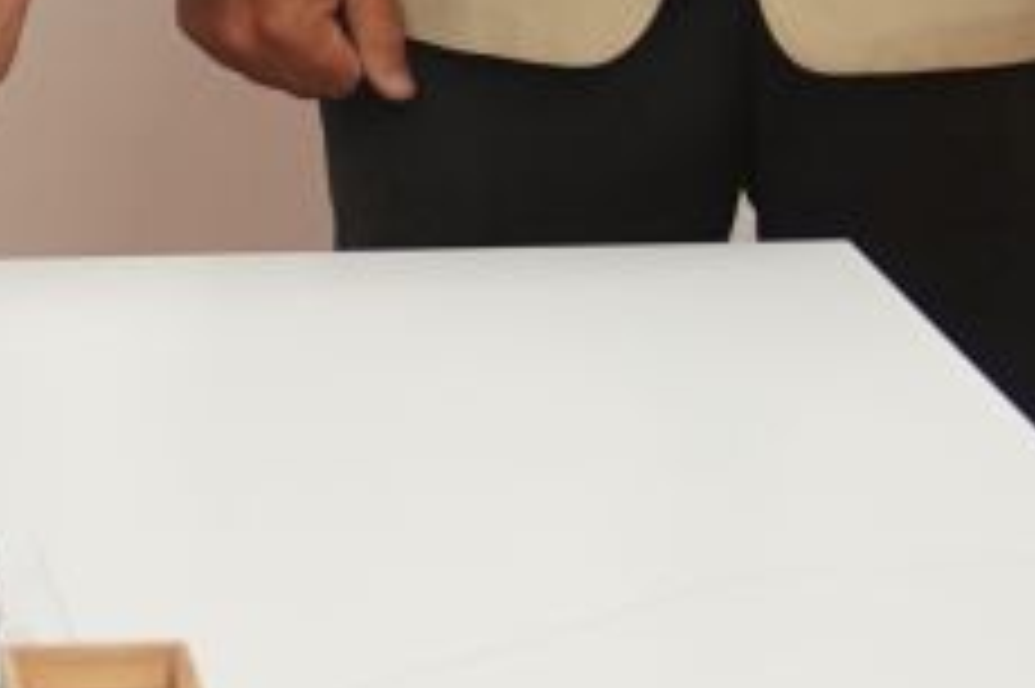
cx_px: -756
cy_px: -818
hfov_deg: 9.4
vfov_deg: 6.3
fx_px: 6004
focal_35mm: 209
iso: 1600
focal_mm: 32
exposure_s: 1/125
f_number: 3.2
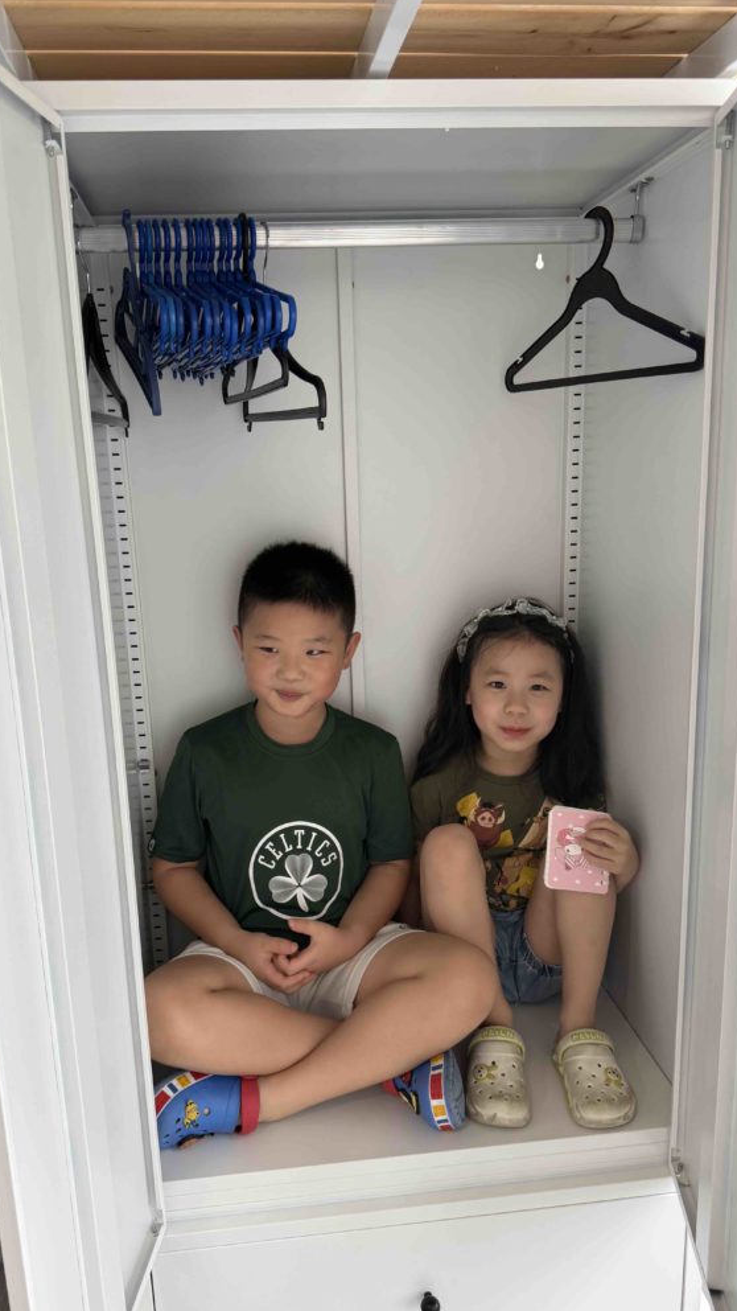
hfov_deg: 42.9
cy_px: 669
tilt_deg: -11.9
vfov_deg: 69.9
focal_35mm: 27
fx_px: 938
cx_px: 343
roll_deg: +2.4
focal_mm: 6.76
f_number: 1.78
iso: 125
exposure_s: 1/121
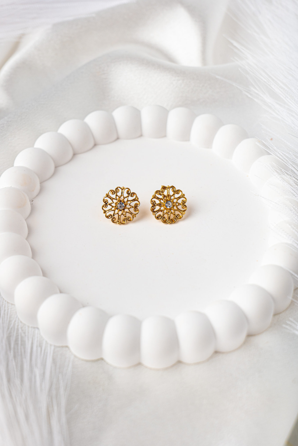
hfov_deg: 22.6
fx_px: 745
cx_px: 149
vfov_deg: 33.4
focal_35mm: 60
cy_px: 223
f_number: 7.1
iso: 400
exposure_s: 1/160
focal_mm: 60
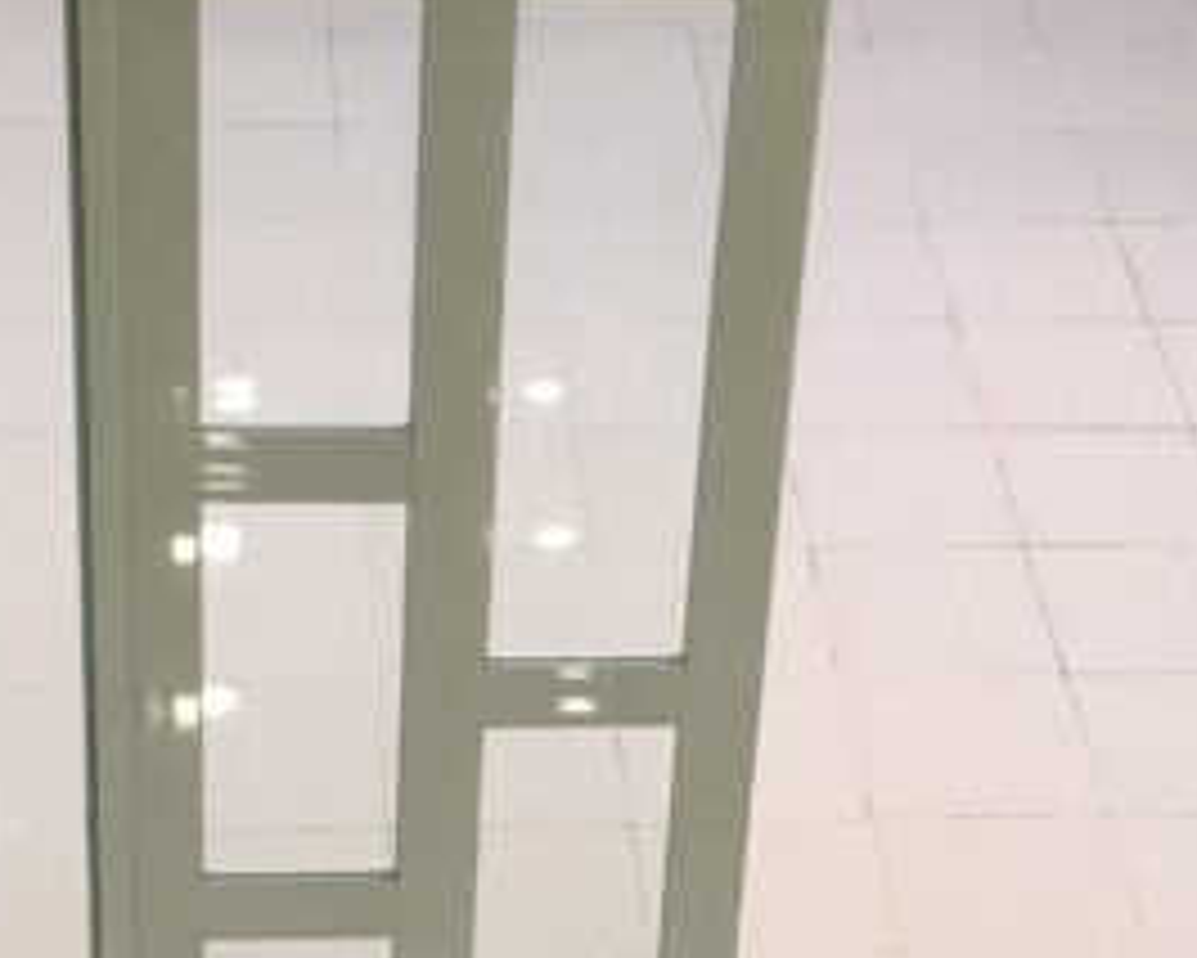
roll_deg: -5.1
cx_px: 729
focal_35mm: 109
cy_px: 603
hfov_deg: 17.6
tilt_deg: -34.6
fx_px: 3863
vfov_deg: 14.1
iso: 32
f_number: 2.2
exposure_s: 1/17
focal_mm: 4.15
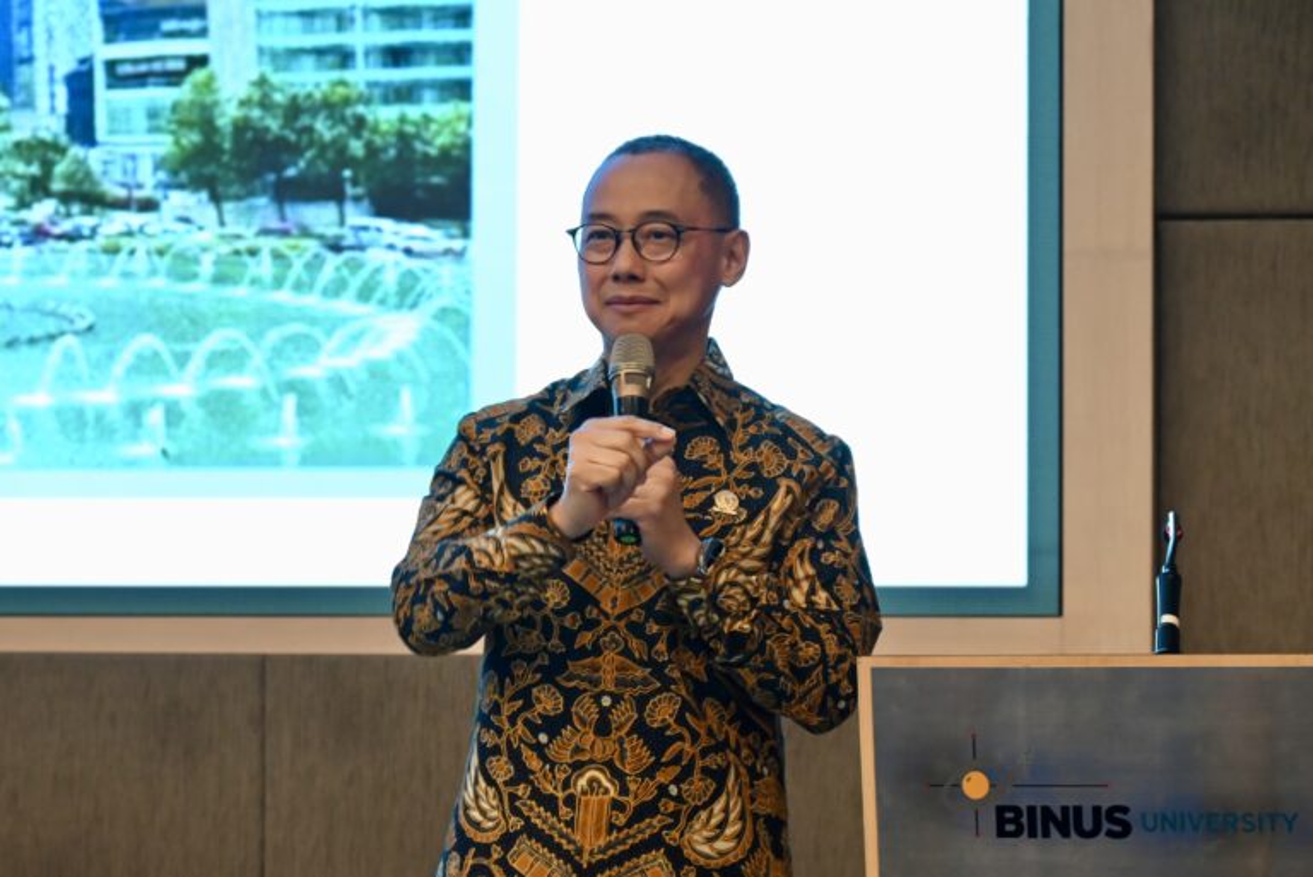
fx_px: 4379
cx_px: 656
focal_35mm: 120
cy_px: 438
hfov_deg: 17.1
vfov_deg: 11.4
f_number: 6.3
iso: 4000
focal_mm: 120
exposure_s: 1/60
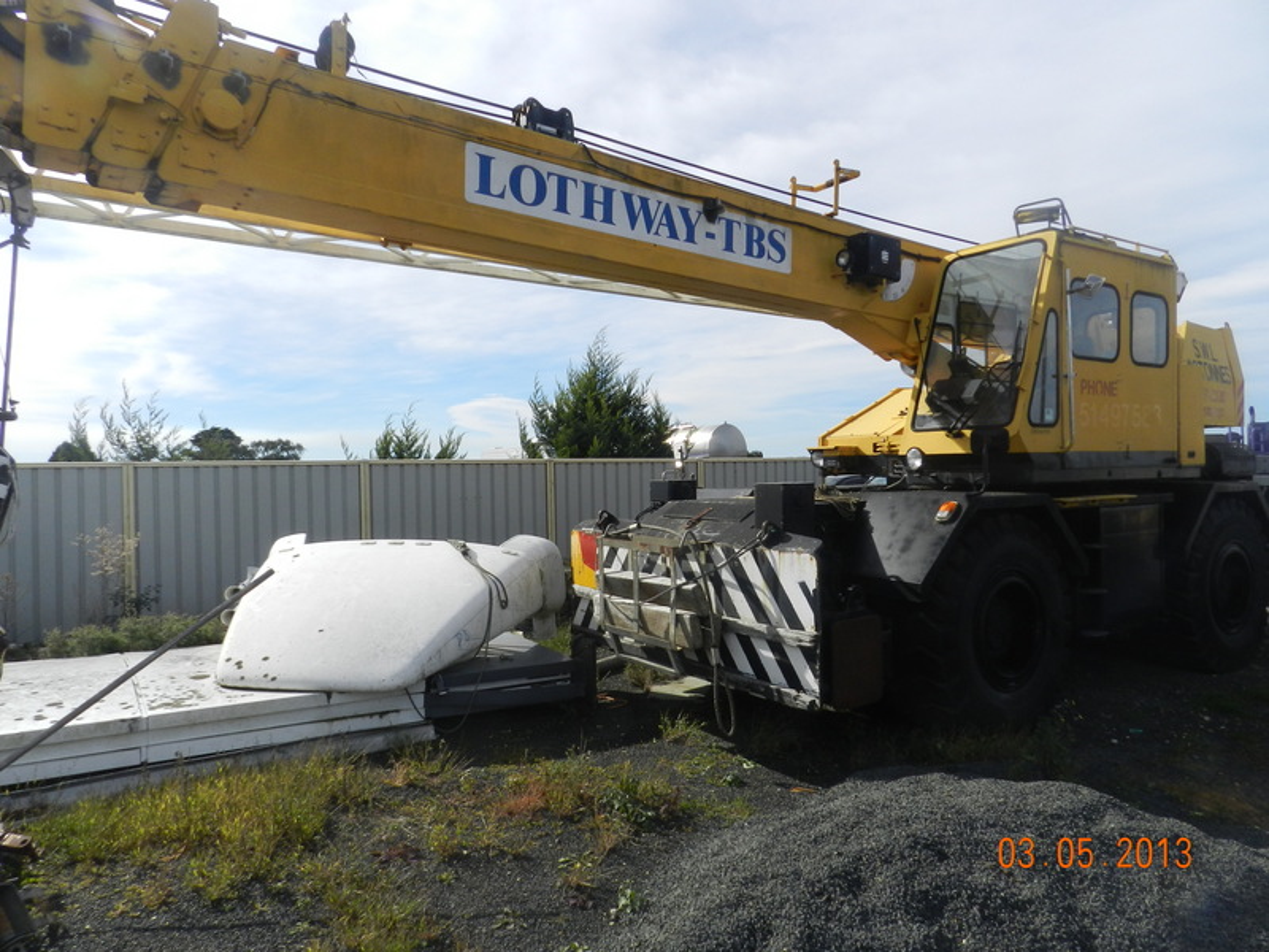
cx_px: 634
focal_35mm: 23
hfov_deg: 73.9
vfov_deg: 58.9
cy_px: 476
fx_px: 843
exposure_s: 1/800
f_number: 4.5
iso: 160
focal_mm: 4
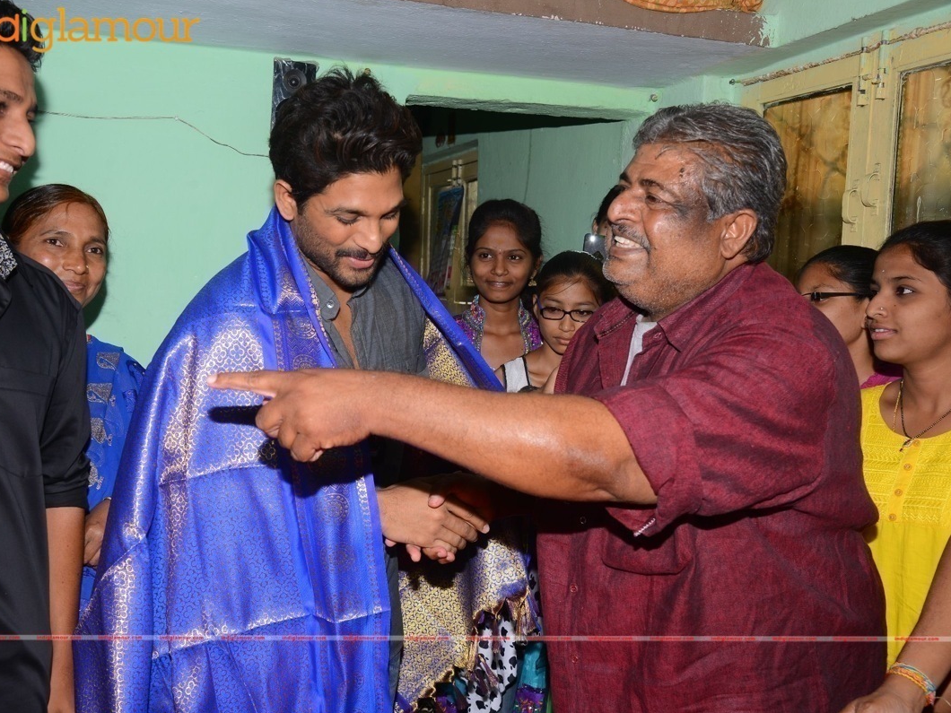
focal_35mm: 37
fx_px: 1016
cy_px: 355
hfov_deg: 50.1
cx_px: 426
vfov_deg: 38.7
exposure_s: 1/125
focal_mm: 34
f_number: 6.3
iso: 320
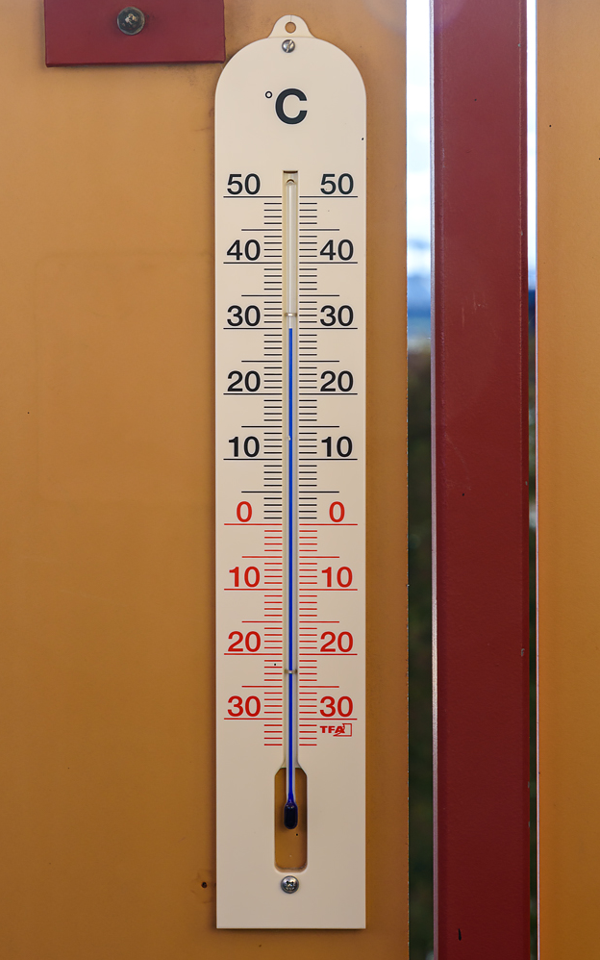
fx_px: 2485
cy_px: 480
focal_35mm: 95
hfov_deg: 13.8
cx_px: 284
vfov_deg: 21.9
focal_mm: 62
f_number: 8
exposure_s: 1/500
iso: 200
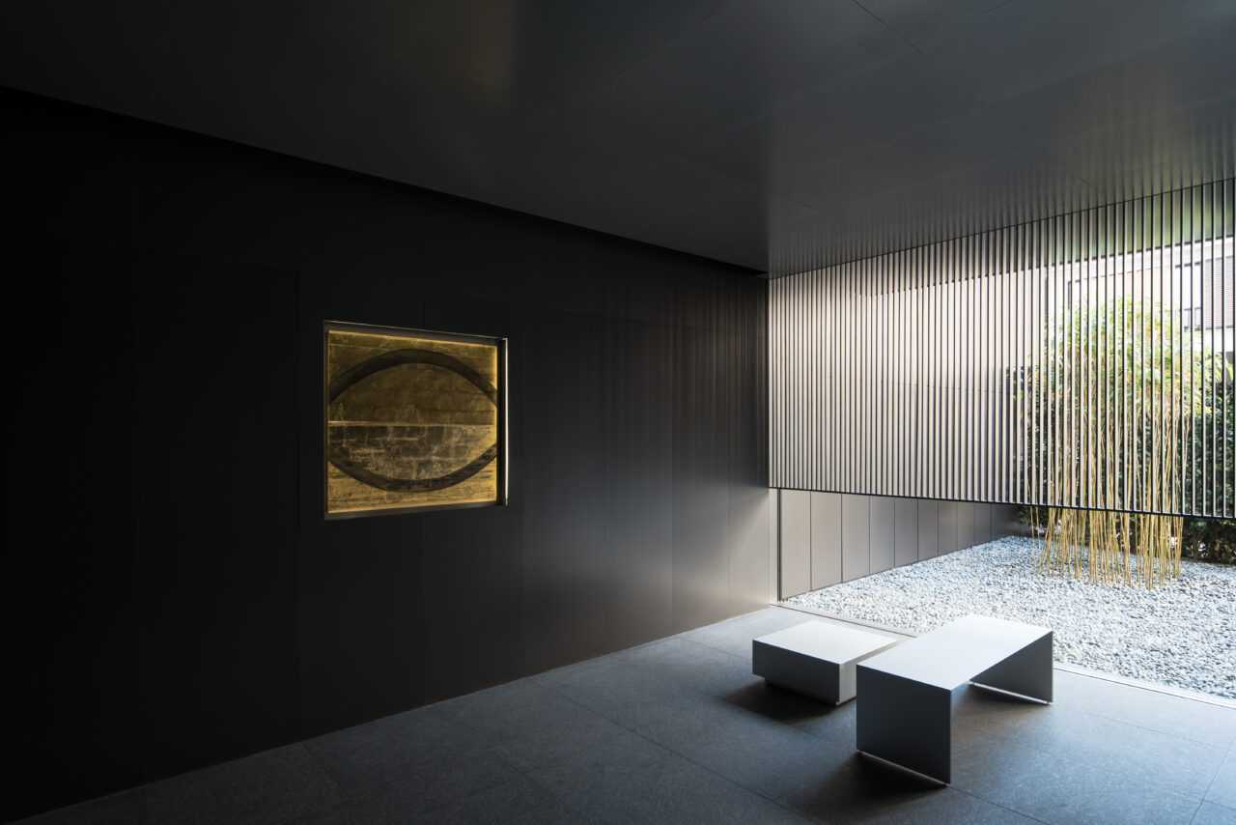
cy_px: 412
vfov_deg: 64.6
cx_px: 618
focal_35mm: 19
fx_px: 652
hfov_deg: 86.9
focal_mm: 19
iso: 100
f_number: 8
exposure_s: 1/3
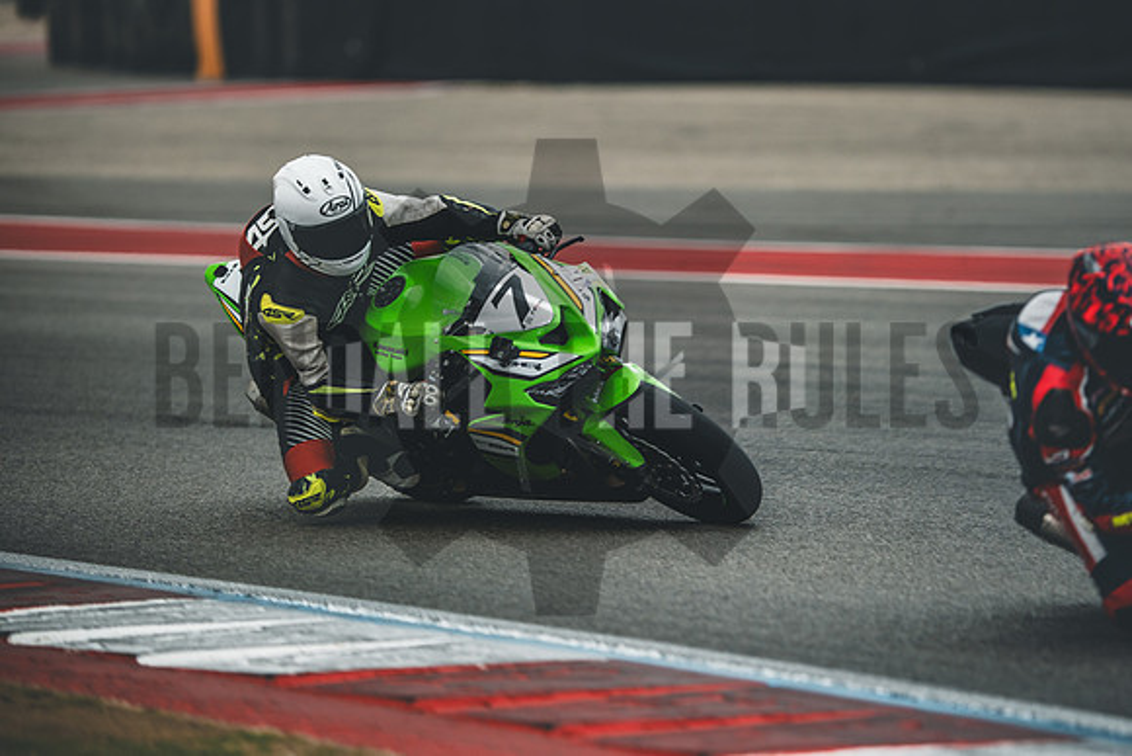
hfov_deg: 6.9
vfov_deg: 4.6
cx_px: 566
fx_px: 9435
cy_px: 378
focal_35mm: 300
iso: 400
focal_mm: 200
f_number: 2
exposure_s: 1/2500
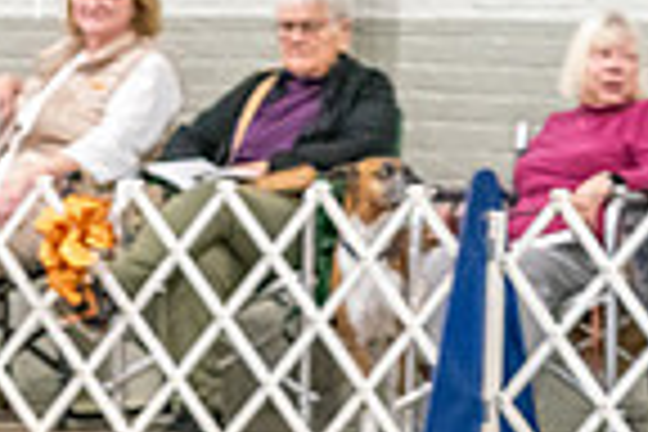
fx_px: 6677
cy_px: 133
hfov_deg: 5.5
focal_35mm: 371
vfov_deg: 3.7
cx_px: -490
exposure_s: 1/250
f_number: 3.2
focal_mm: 92
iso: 6400
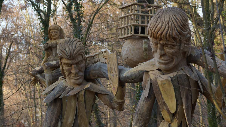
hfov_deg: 16.0
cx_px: 113
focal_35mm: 135
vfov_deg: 9.0
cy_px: 61
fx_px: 806
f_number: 5
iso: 320
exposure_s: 1/160
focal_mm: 85
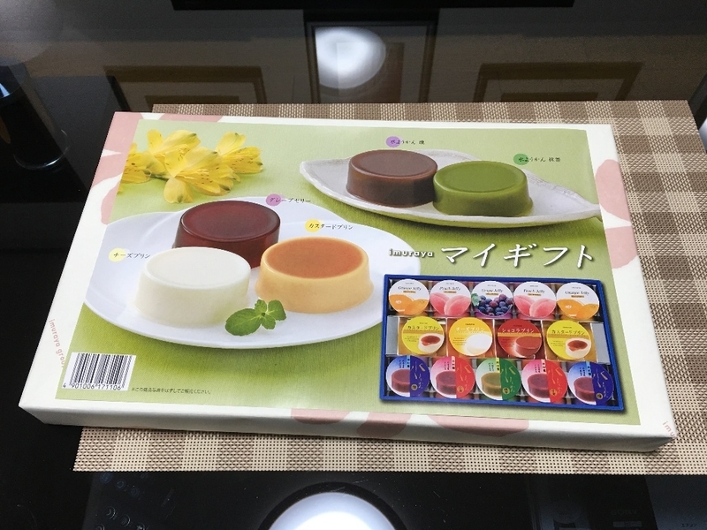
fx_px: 592
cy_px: 265
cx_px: 354
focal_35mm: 29
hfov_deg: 61.7
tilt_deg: -59.9
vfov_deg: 48.2
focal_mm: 4.15
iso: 40
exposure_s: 1/30
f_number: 2.2
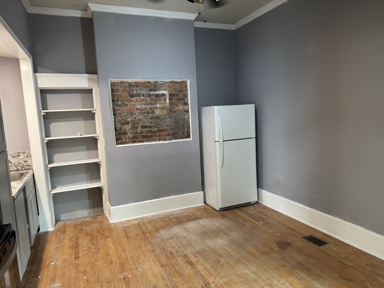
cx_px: 192
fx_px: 266
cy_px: 144
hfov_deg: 71.6
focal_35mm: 24
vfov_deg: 56.8
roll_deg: +1.9
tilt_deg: -7.5
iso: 400
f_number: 1.78
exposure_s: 1/42
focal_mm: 6.76
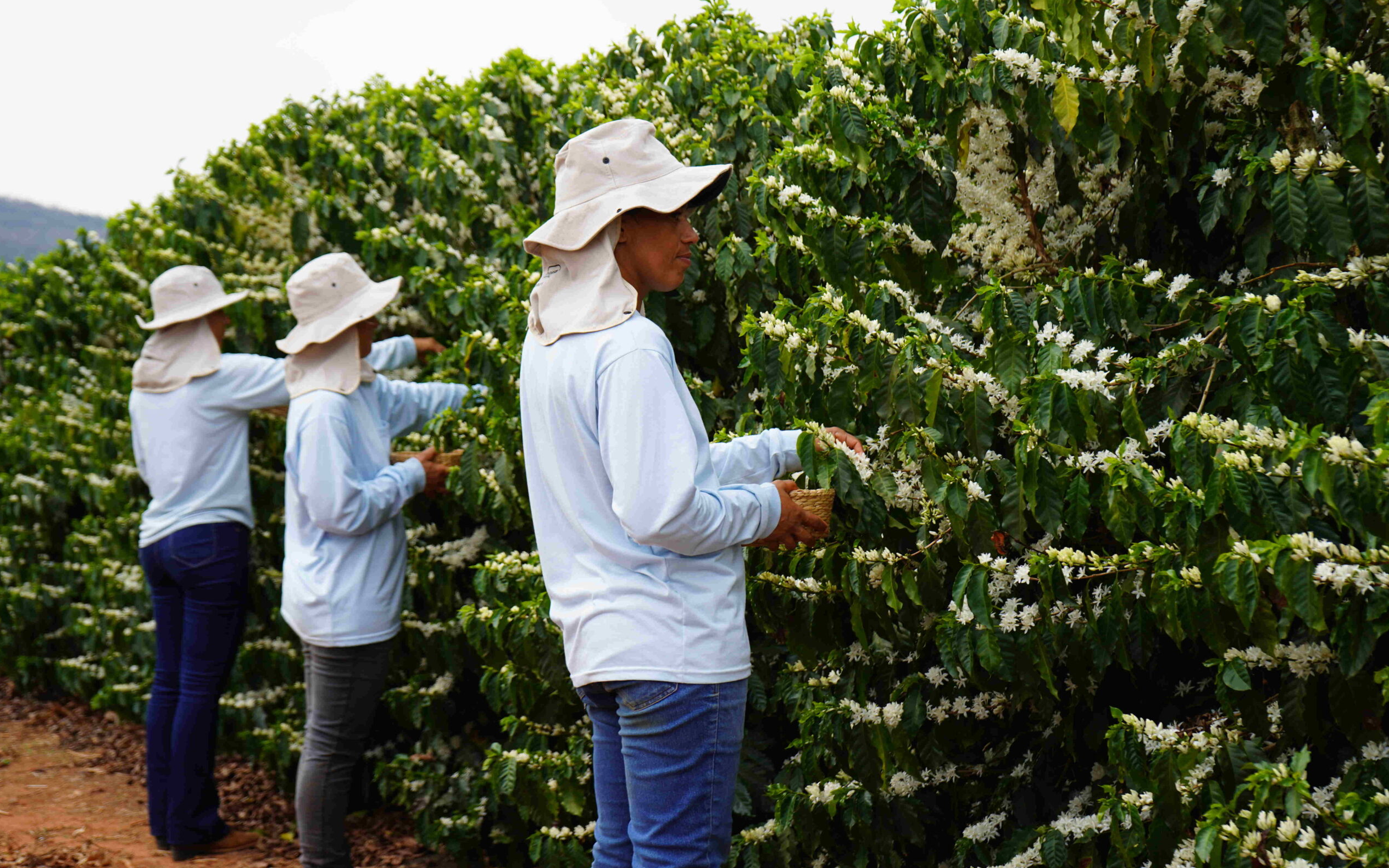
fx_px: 2423
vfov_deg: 20.3
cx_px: 698
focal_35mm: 64
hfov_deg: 32.0
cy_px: 430
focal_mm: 62
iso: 125
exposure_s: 1/125
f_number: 5.6
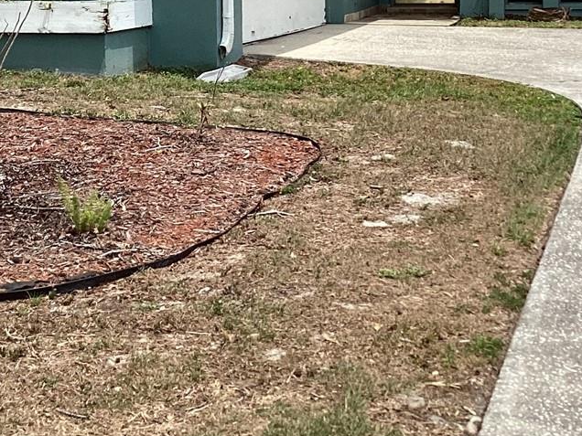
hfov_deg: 25.0
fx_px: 1311
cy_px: 14
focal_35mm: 78
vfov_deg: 18.5
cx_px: 322
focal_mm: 3.3
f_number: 2.4
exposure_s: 1/1101
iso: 25
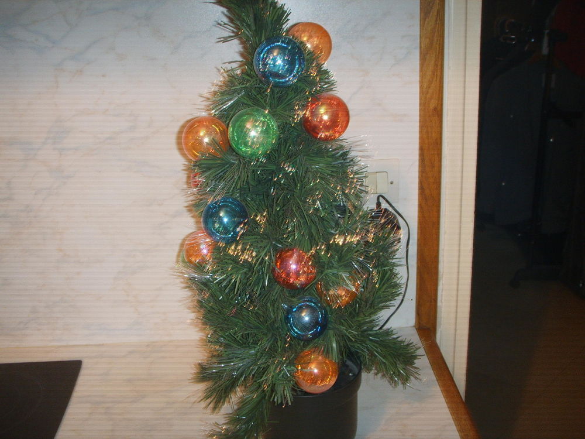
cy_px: 220
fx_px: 659
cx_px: 292
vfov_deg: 36.8
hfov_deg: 47.9
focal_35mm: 39
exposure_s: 1/45
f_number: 3.5
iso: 100
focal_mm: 6.6
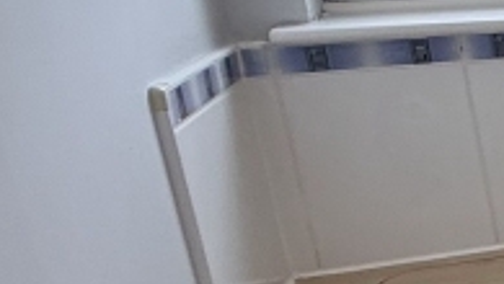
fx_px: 1070
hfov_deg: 14.8
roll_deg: -0.5
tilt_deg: -15.5
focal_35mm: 80
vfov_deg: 15.1
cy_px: 139
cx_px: 1230
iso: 80
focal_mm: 2.22
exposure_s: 1/99
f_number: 2.2
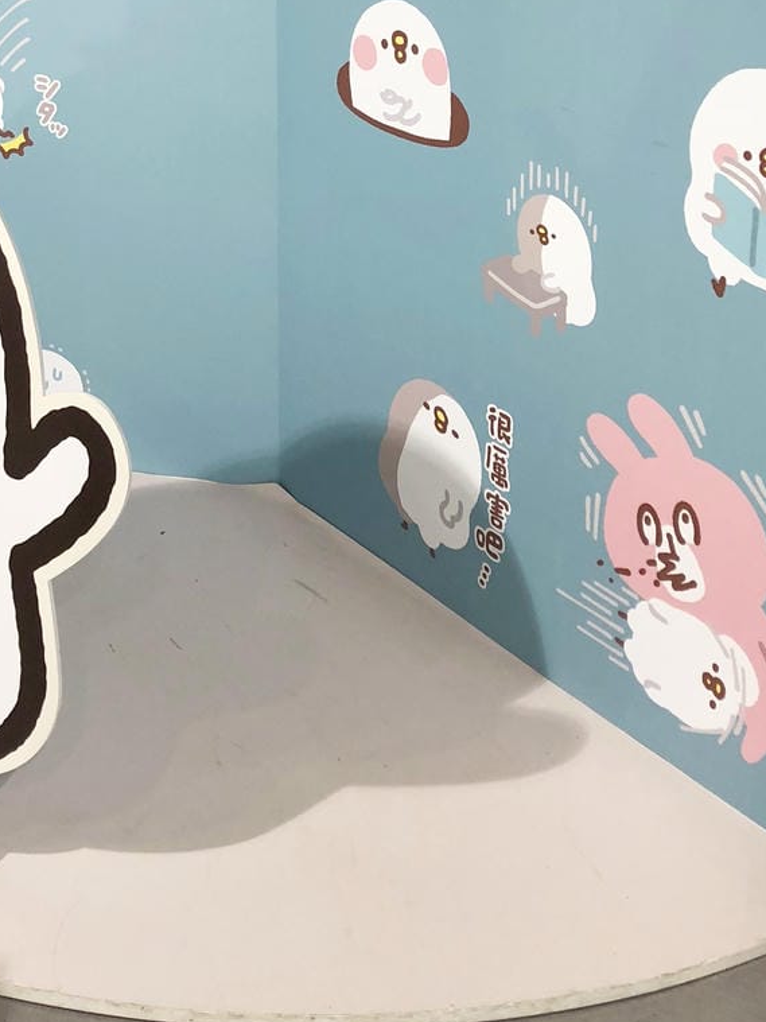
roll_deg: +0.0
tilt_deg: -14.6
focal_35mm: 59
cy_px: 93
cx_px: 219
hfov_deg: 24.6
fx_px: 1741
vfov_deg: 31.1
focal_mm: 3.99
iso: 40
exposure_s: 1/24
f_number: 1.8
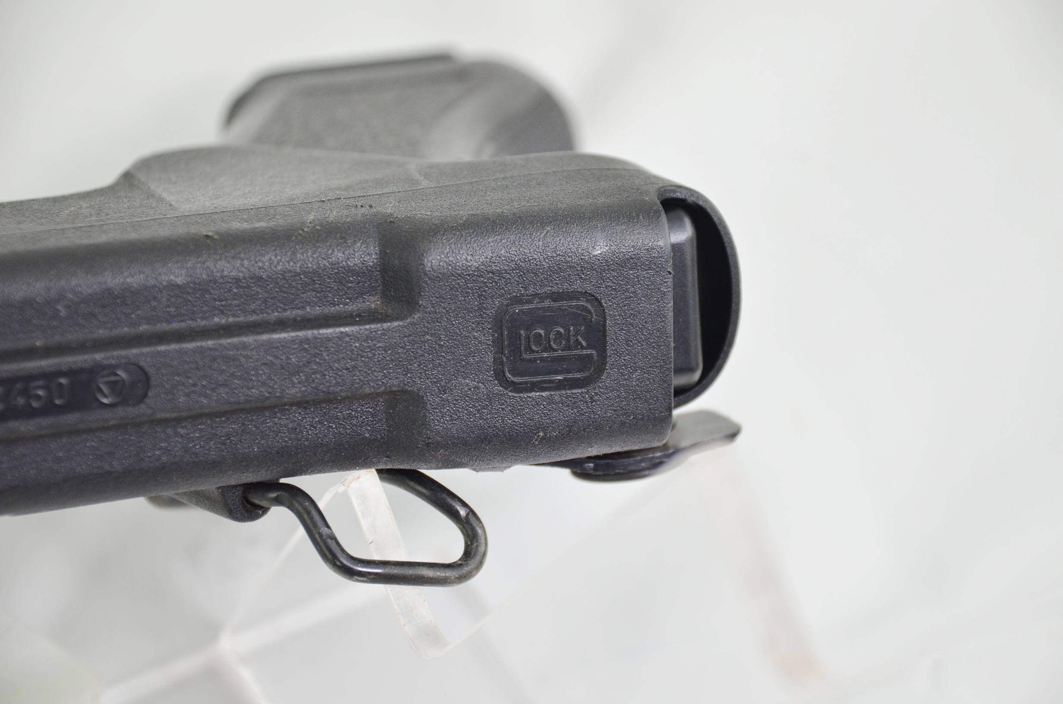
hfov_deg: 15.2
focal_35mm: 135
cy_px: 352
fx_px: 3978
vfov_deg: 10.1
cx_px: 532
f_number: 5.6
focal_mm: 90
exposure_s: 1/250
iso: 640
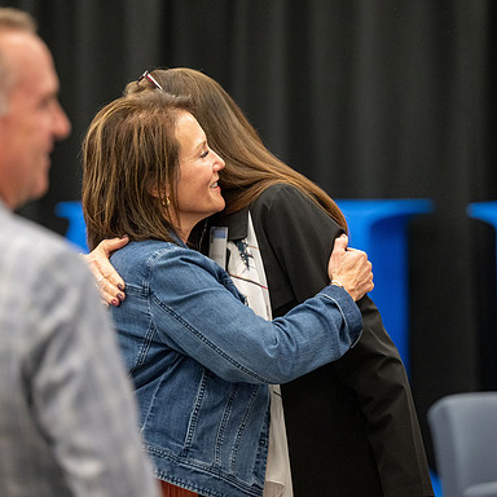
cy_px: 248
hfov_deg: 8.8
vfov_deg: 8.8
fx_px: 3232
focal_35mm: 199
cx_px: 252
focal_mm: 155
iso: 2000
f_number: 2.8
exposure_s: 1/200
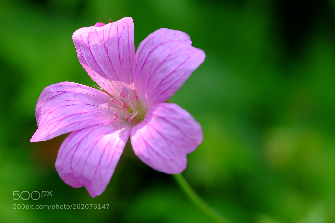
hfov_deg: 17.1
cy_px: 112
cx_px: 168
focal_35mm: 120
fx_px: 1116
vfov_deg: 11.4
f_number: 8
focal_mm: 80
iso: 500
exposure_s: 1/200
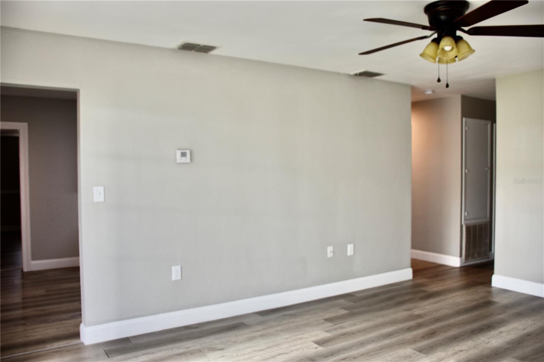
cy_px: 181
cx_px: 272
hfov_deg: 67.4
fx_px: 408
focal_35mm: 27
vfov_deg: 47.9
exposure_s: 1/60
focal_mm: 18
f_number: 4
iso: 100
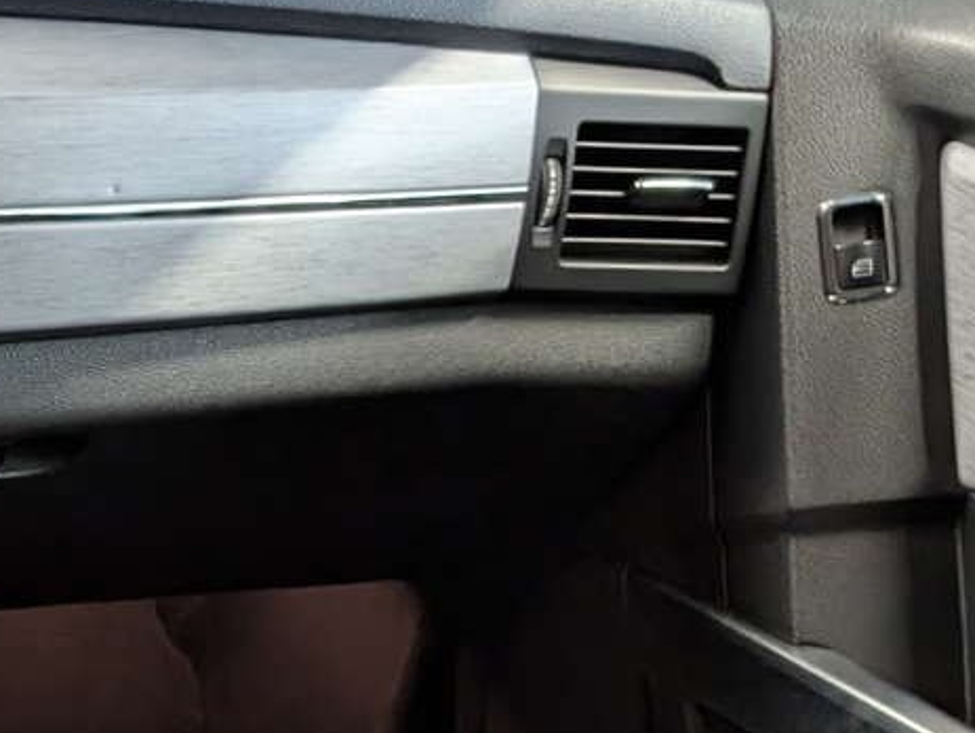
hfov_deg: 19.3
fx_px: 2340
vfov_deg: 17.0
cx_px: -636
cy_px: 871
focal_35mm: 83
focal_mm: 6.9
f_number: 1.68
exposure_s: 1/27.1
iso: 415
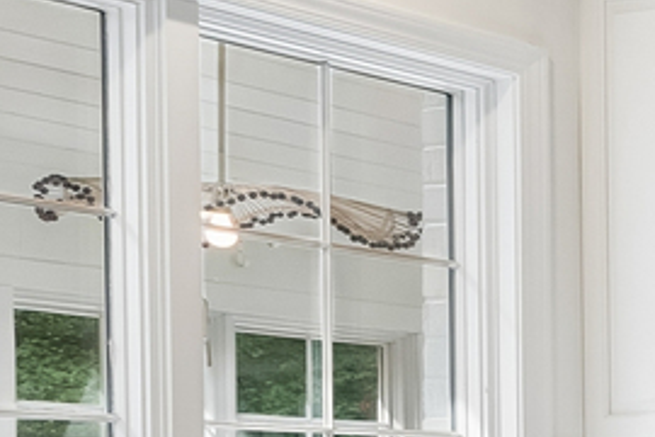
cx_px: 1713
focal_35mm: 108
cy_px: 575
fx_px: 1965
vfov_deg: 12.3
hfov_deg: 12.8
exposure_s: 1/13
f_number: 8
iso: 250
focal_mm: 12
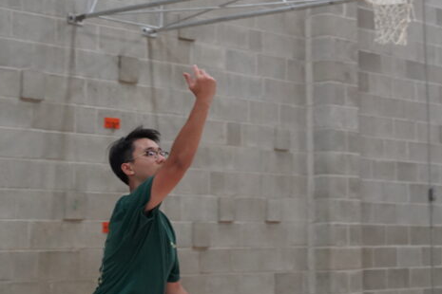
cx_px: 350
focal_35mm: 108
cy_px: 32
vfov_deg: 12.6
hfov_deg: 18.7
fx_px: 1329
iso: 2500
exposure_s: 1/160
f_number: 4
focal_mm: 49.1
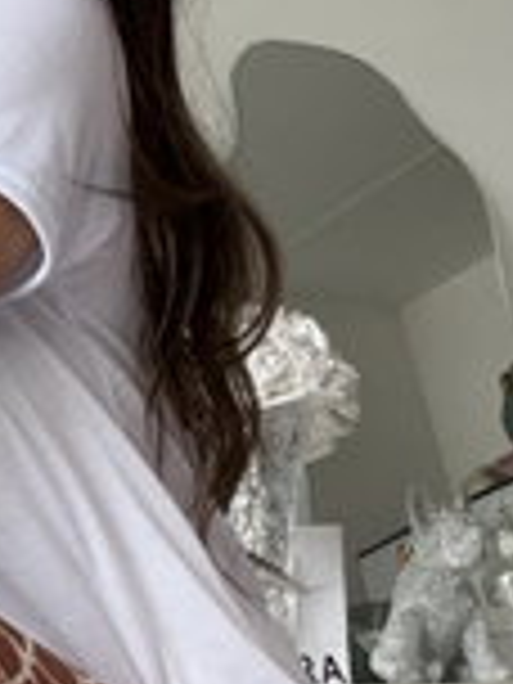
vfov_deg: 18.5
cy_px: 587
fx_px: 2075
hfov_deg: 13.8
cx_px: -72
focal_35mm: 105
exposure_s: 1/60
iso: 100
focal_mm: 2.69
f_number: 1.9
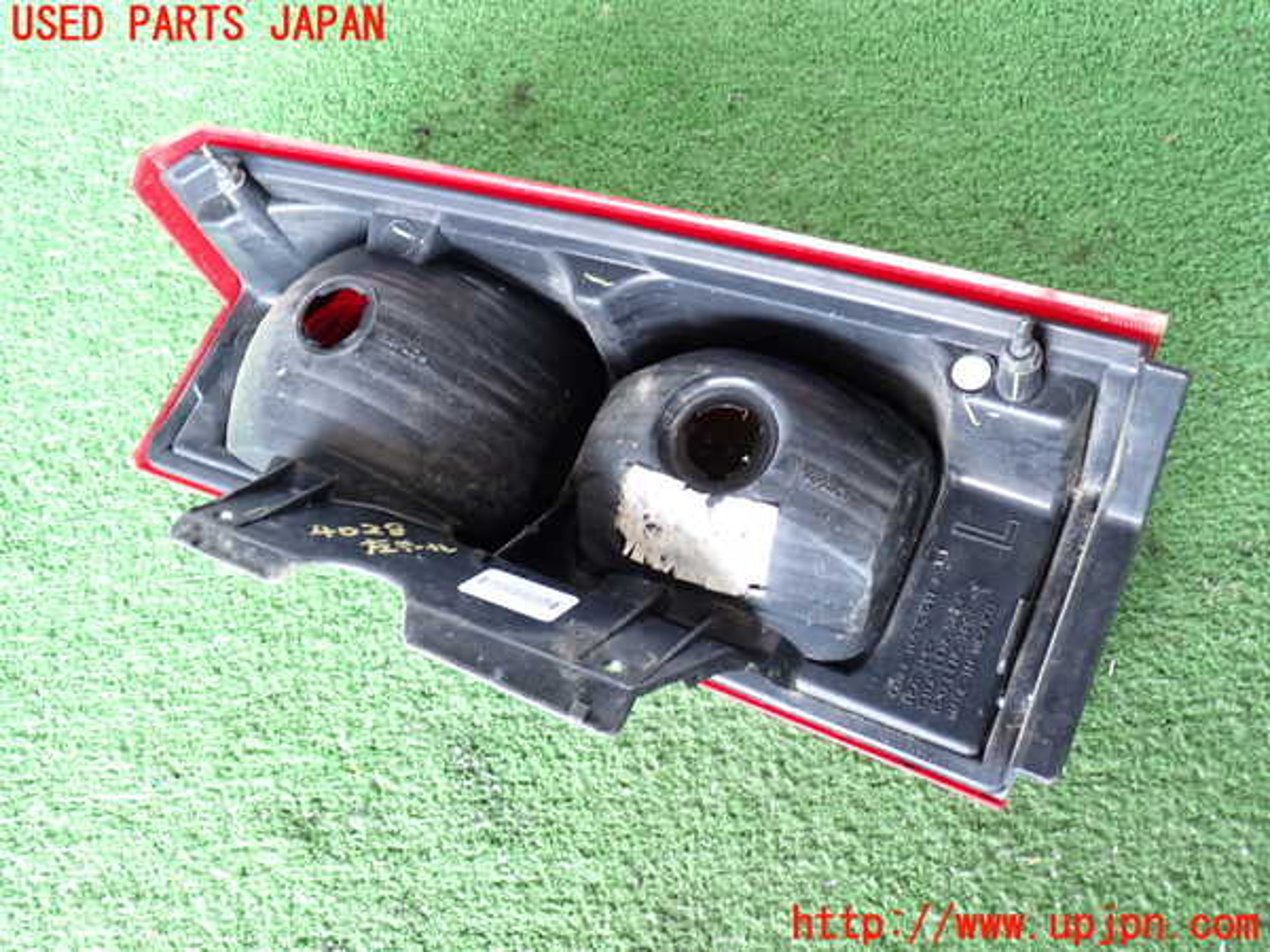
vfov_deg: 46.8
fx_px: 1101
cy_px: 476
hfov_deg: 60.0
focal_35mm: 30
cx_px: 635
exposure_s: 1/30
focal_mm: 5.4
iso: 320
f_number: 2.3
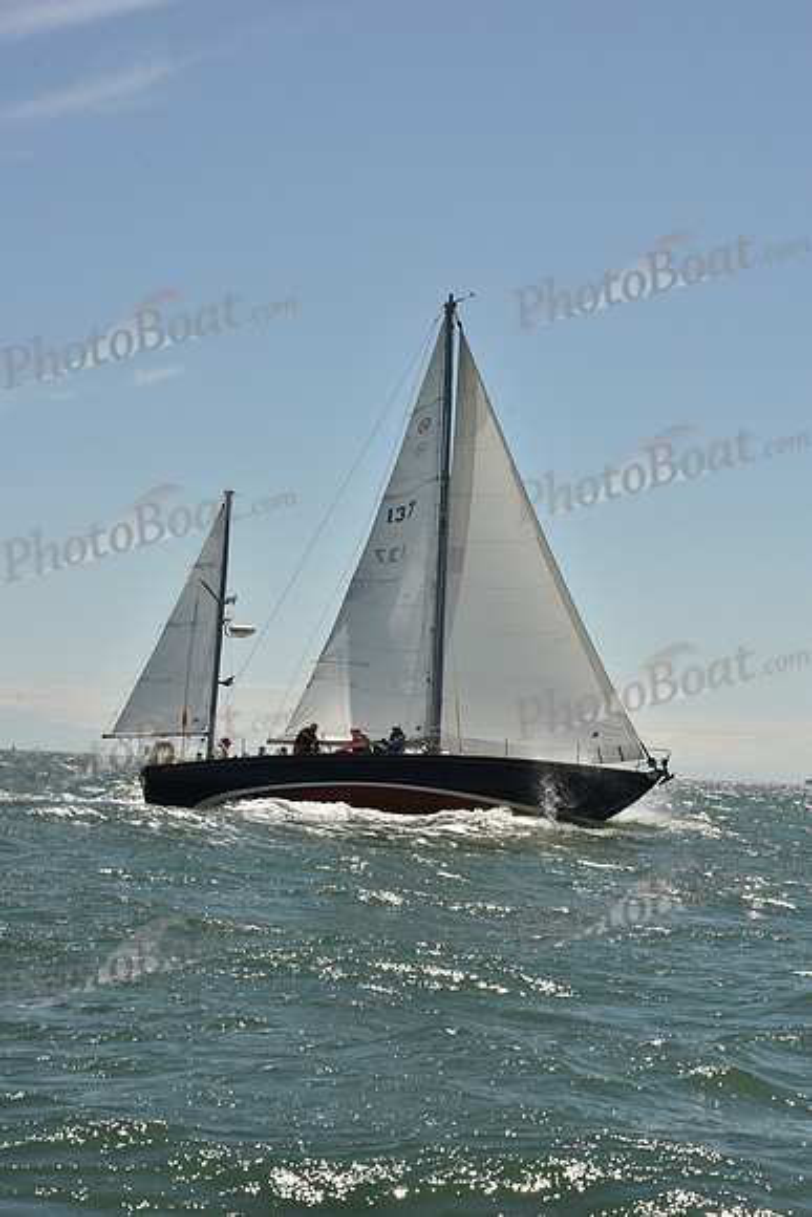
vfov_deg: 28.8
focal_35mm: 70
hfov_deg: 19.5
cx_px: 406
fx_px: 2367
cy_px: 608
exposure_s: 1/800
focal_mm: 70
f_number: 13
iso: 320
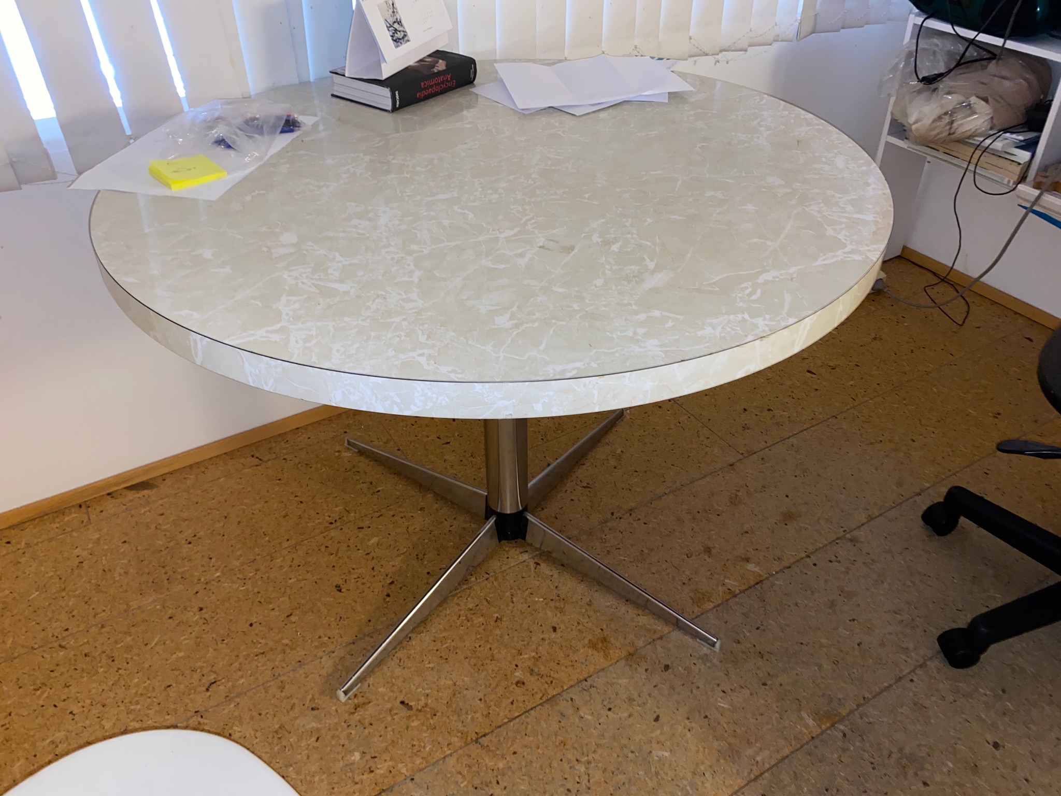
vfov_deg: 53.1
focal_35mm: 26
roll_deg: +1.0
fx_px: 797
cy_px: 398
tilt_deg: -37.4
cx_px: 530
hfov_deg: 67.3
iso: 64
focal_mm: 4.25
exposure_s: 1/7
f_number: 1.8
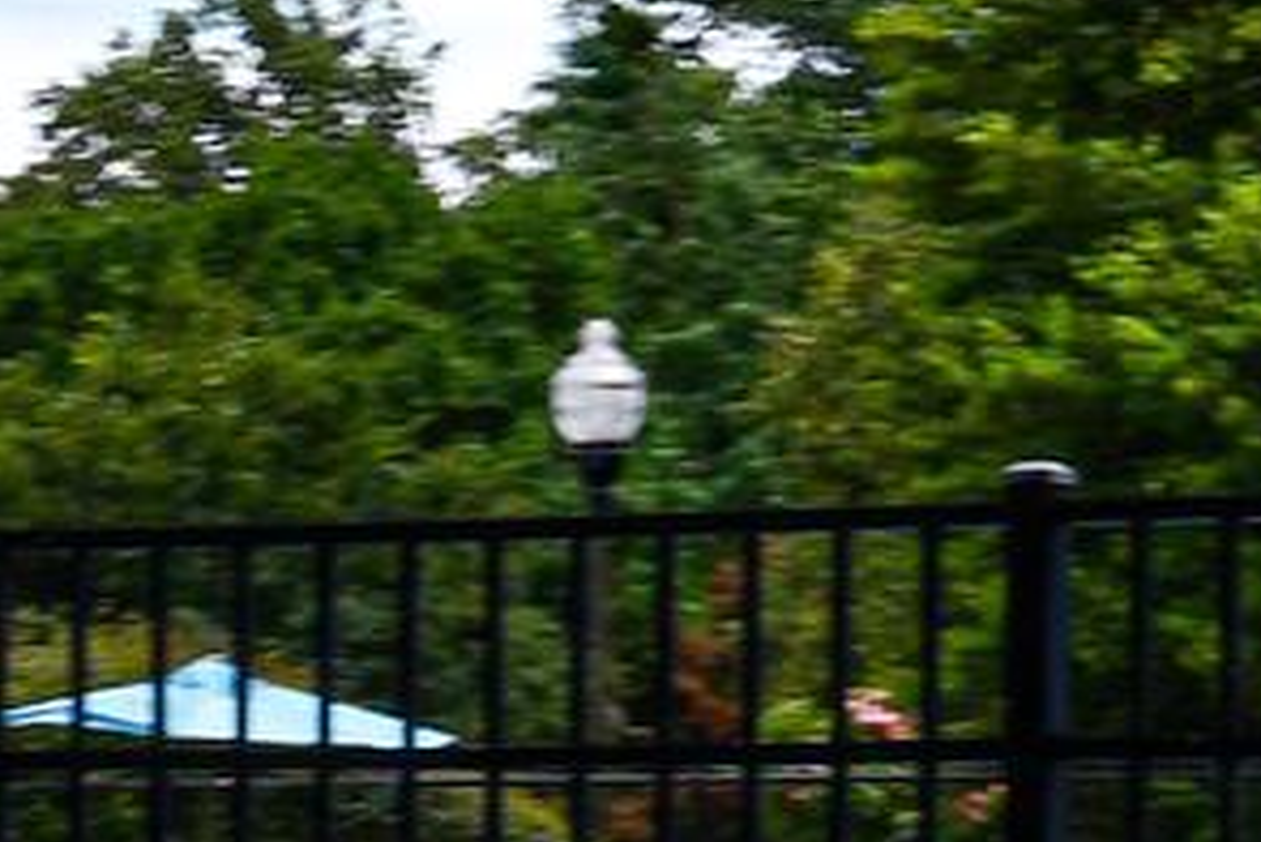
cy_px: 562
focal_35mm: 250
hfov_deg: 8.2
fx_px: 8761
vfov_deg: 5.5
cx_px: 98
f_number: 8
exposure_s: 1/250
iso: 100
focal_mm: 24
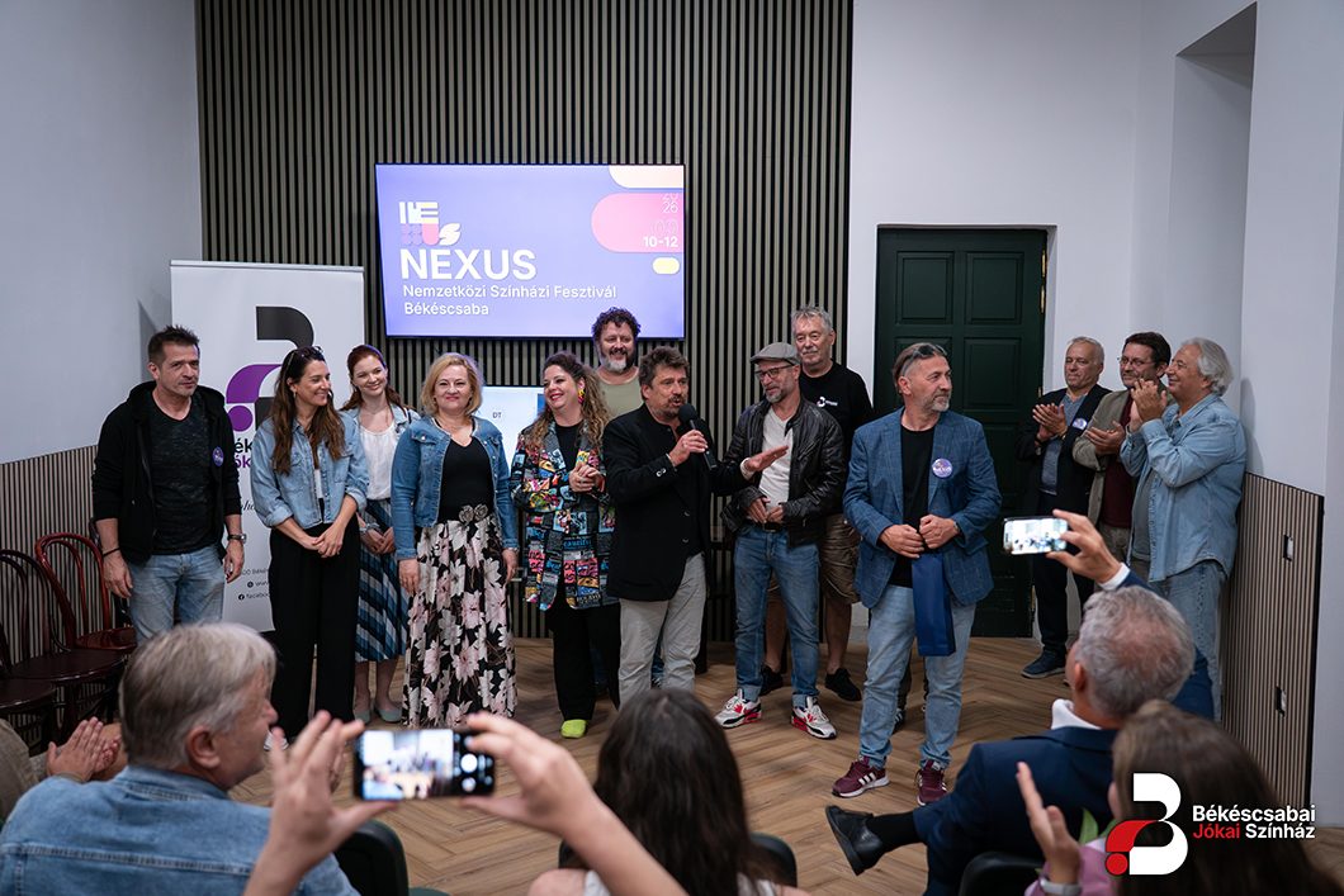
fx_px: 1269
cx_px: 672
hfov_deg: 55.8
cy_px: 448
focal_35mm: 34
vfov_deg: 38.9
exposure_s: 1/200
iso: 2500
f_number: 4
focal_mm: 34
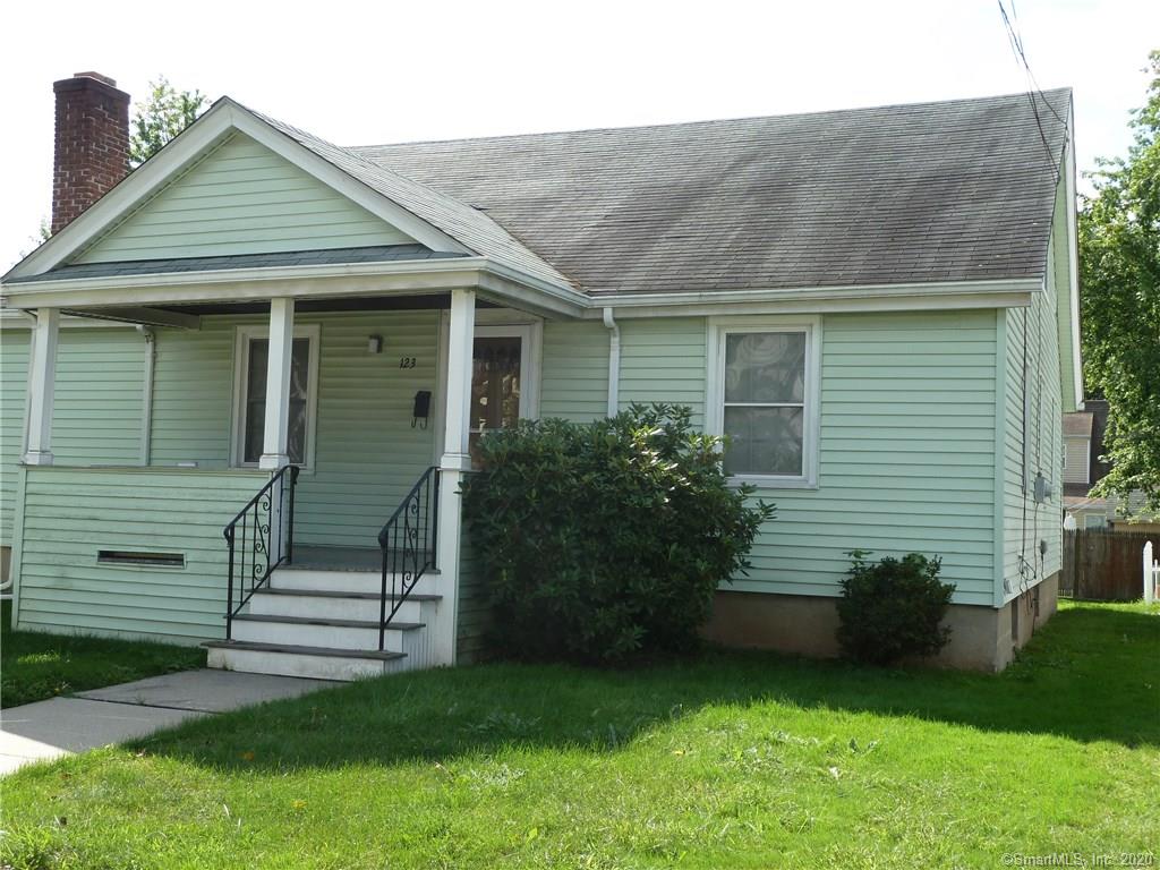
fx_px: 1340
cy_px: 435
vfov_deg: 36.0
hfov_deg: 46.8
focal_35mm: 40
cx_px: 580
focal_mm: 6.5
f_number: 4
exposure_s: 1/250
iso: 80
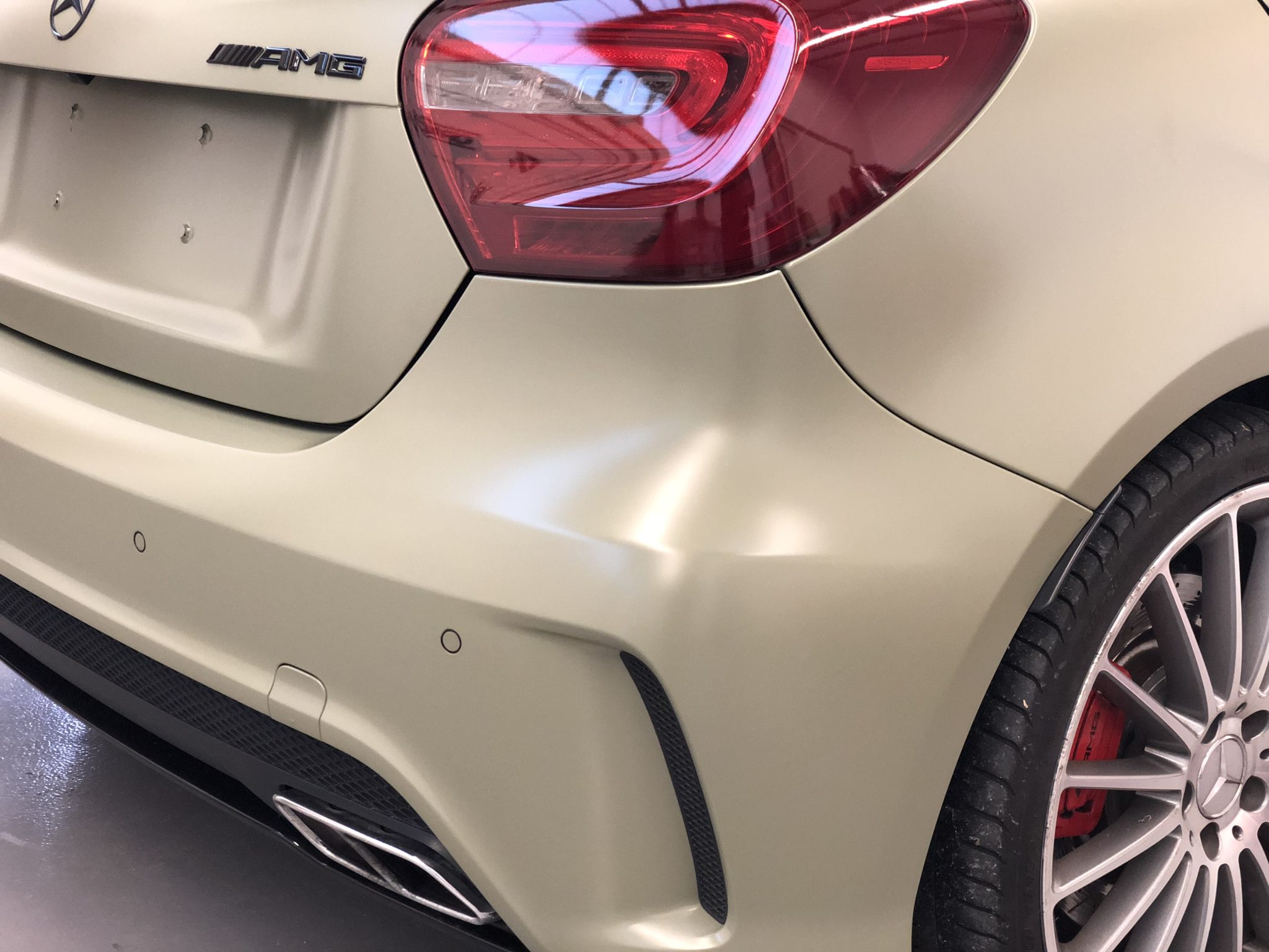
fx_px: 1906
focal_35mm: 52
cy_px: 476
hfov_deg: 36.8
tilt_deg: -14.3
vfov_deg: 28.0
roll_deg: -0.1
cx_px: 634
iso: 125
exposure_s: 1/25
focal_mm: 6
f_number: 2.4
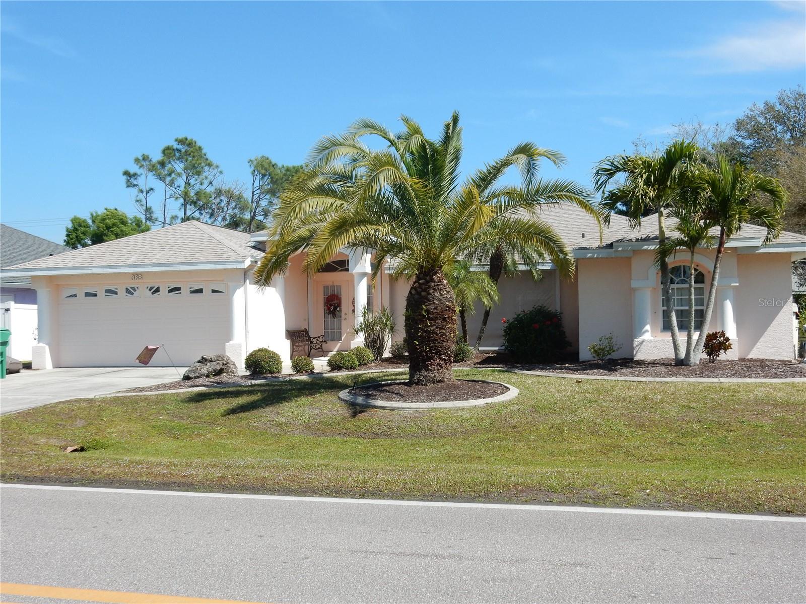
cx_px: 403
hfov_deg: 51.4
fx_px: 838
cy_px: 302
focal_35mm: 36
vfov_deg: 39.7
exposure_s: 1/1000
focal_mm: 6.4
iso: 125
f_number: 4
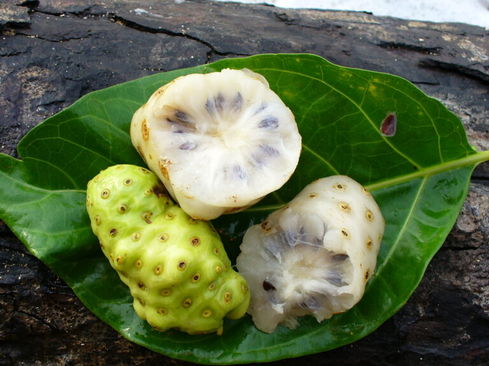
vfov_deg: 31.5
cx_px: 244
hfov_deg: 41.2
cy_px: 183
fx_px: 650
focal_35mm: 46
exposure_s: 1/100
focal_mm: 6.1
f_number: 2.8
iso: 80
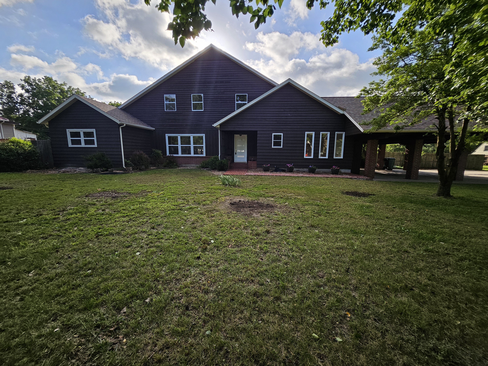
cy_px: 183
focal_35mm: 13
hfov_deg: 106.2
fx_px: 183
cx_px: 244
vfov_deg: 89.9
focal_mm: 1.74
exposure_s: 1/673
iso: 32
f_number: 2.2
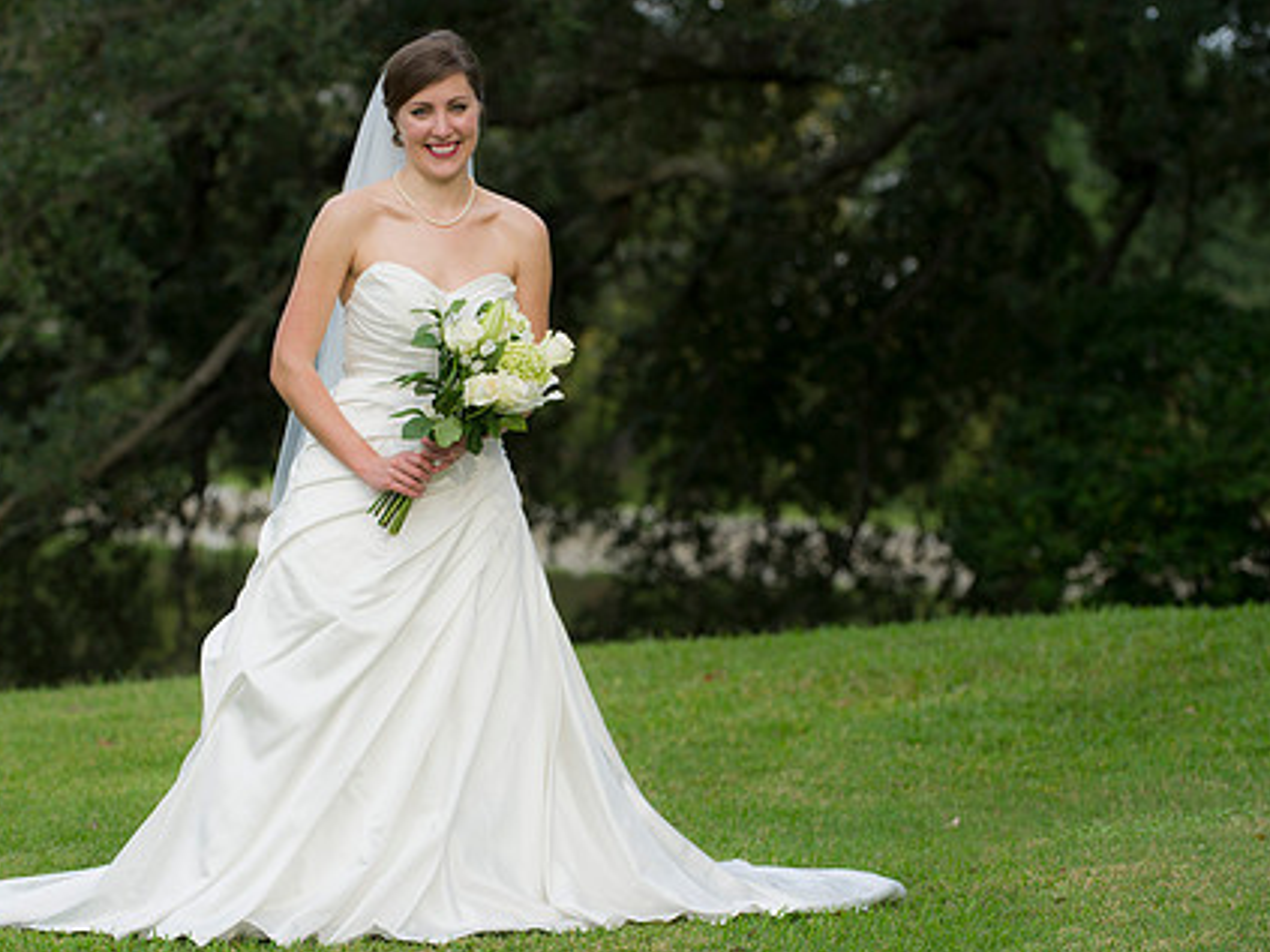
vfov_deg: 9.7
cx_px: 585
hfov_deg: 12.9
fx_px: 5612
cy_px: 481
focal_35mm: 153
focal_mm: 116
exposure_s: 1/640
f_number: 3.5
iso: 320
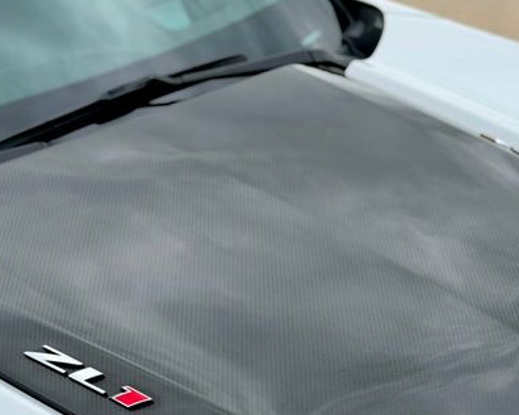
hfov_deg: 25.1
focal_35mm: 76
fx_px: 1167
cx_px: 256
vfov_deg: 20.0
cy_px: 307
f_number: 1.78
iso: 80
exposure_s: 1/2415
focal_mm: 6.76
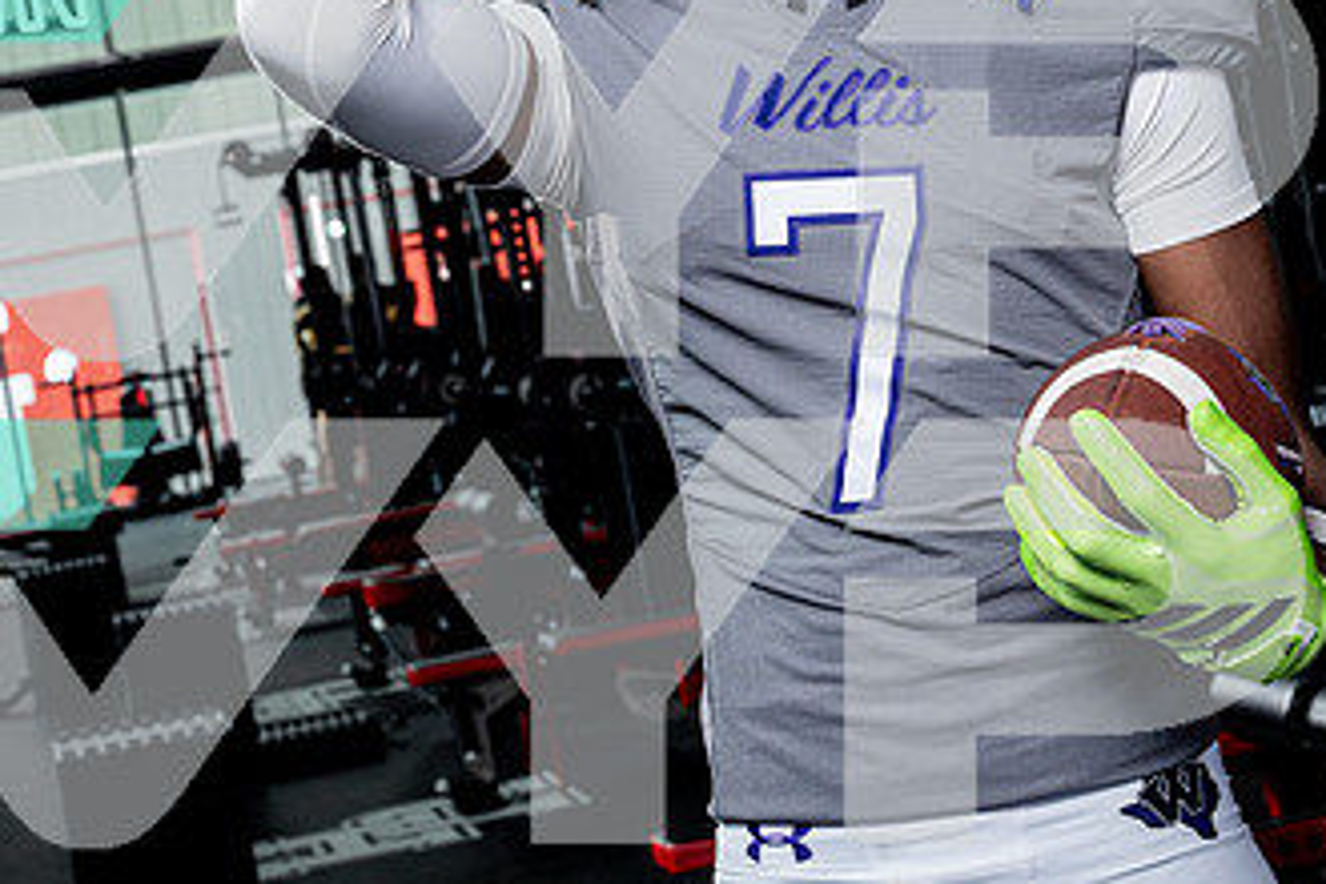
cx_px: 780
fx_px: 3757
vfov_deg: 13.3
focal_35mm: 102
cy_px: 147
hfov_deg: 20.0
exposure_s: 1/250
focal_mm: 58
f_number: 8
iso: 640
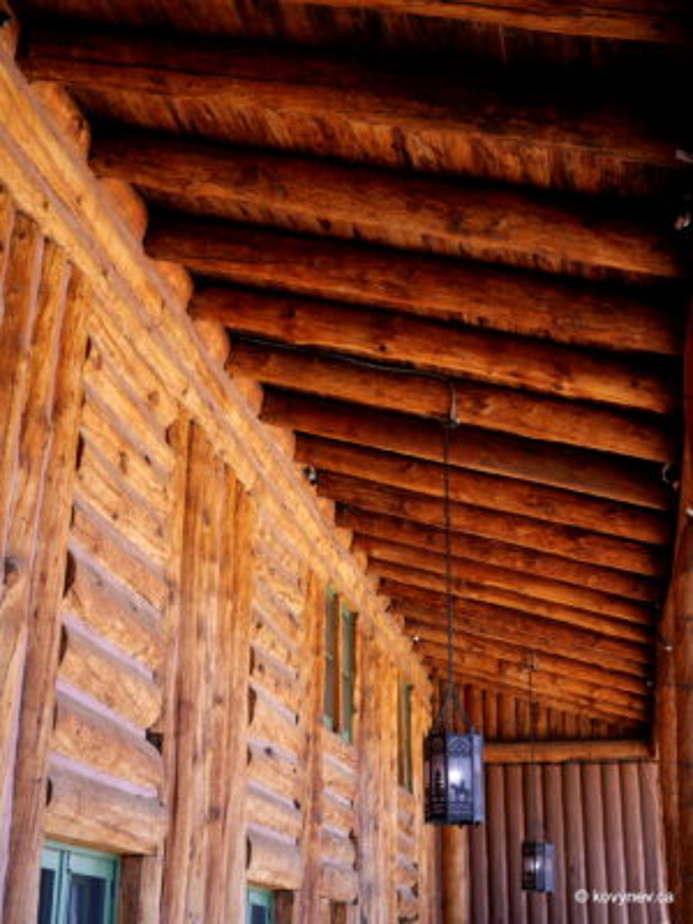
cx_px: 346
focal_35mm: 50
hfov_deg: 29.1
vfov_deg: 38.2
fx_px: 1335
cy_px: 462
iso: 200
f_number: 4.5
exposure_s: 1/80
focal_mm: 25
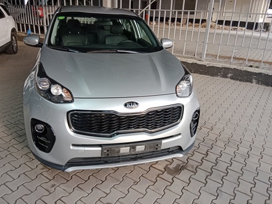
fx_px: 212
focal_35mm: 27
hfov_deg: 65.3
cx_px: 132
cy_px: 100
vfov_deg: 51.4
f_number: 1.8
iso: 461
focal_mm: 3.96
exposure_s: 1/100
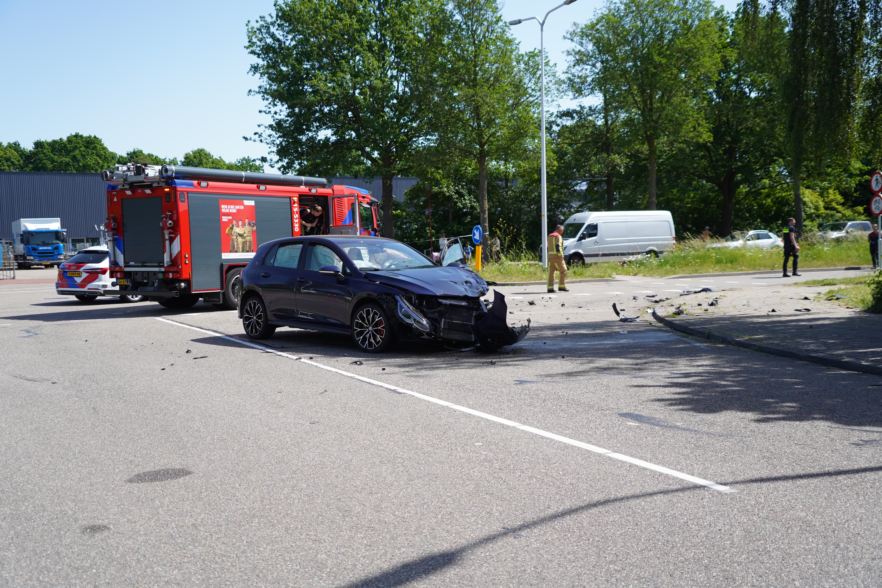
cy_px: 294
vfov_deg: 38.9
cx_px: 441
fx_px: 833
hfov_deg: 55.8
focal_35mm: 34
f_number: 4
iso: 500
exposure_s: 1/2000
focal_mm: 34
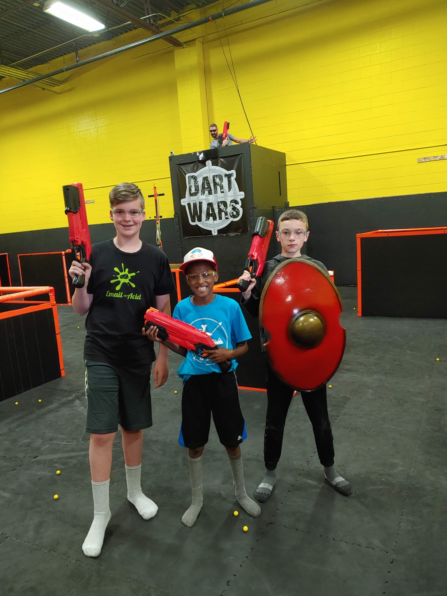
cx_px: 224
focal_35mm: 25
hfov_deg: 54.9
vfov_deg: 69.4
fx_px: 430
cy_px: 298
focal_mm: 4.23
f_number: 1.5
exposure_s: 1/24
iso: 250
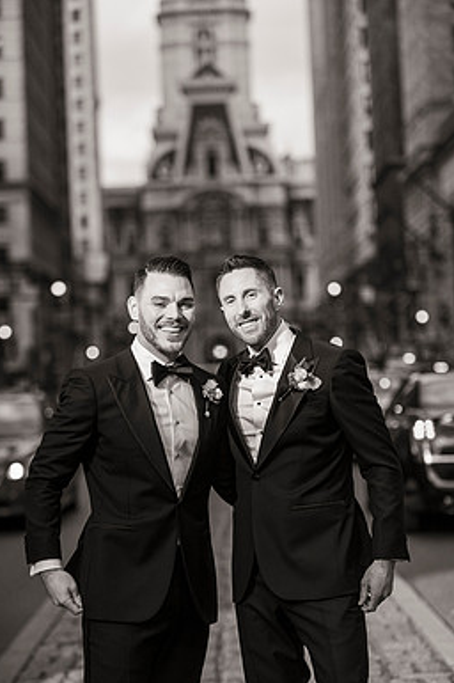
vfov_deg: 18.4
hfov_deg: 12.3
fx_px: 2103
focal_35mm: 111
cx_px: 240
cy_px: 351
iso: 800
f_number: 2.8
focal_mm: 95
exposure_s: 1/4000
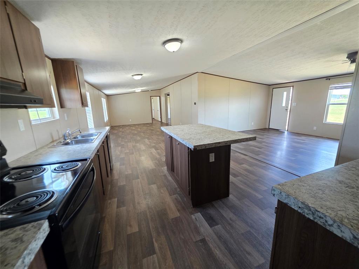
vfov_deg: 89.9
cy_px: 134
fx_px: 135
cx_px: 180
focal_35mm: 13
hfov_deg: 106.2
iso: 400
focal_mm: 2.2
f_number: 1.9
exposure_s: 1/60
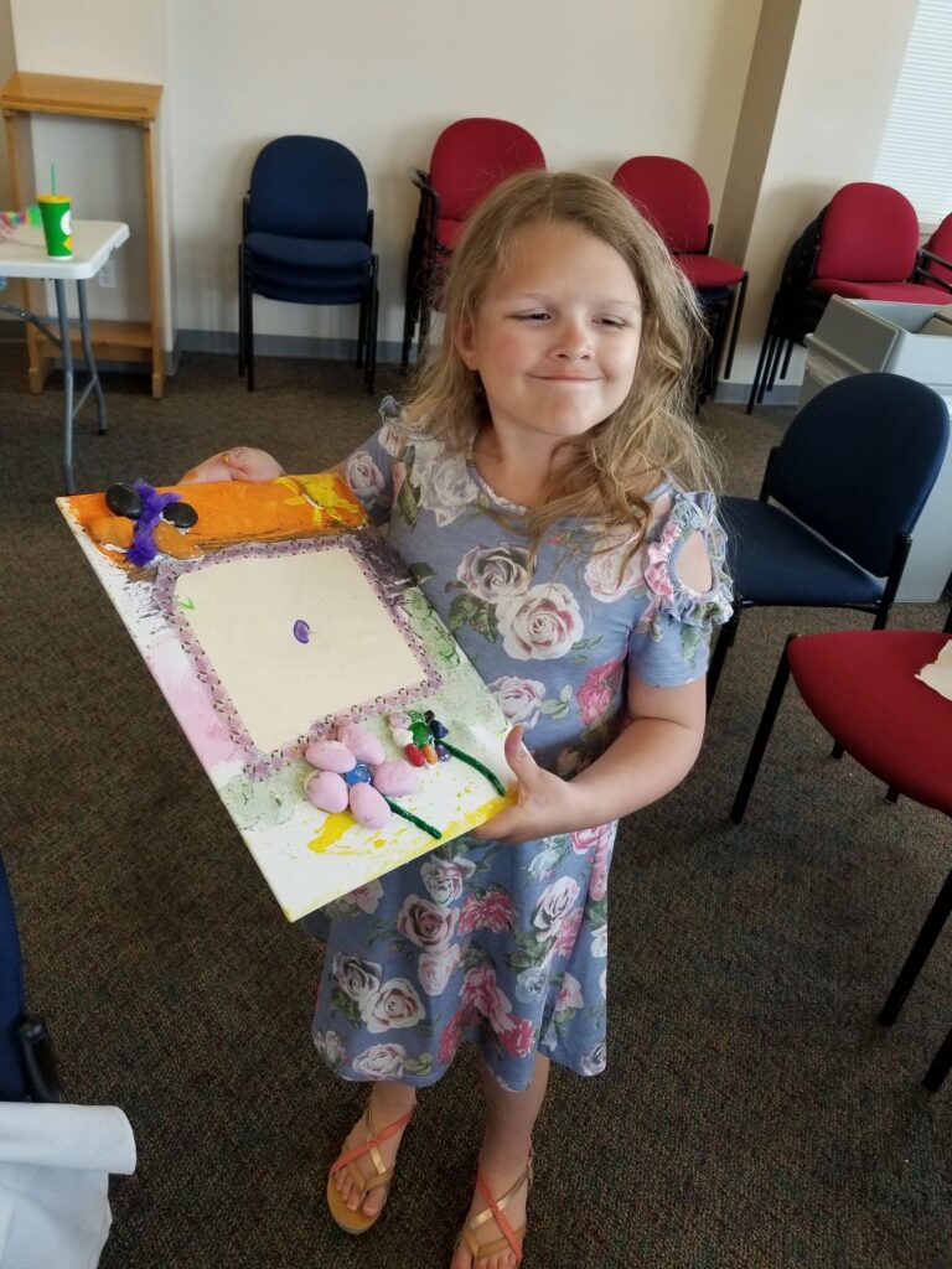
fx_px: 953
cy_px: 634
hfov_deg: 53.1
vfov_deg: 67.3
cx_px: 476
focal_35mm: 26
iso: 80
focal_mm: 4.25
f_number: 1.7
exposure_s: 1/60
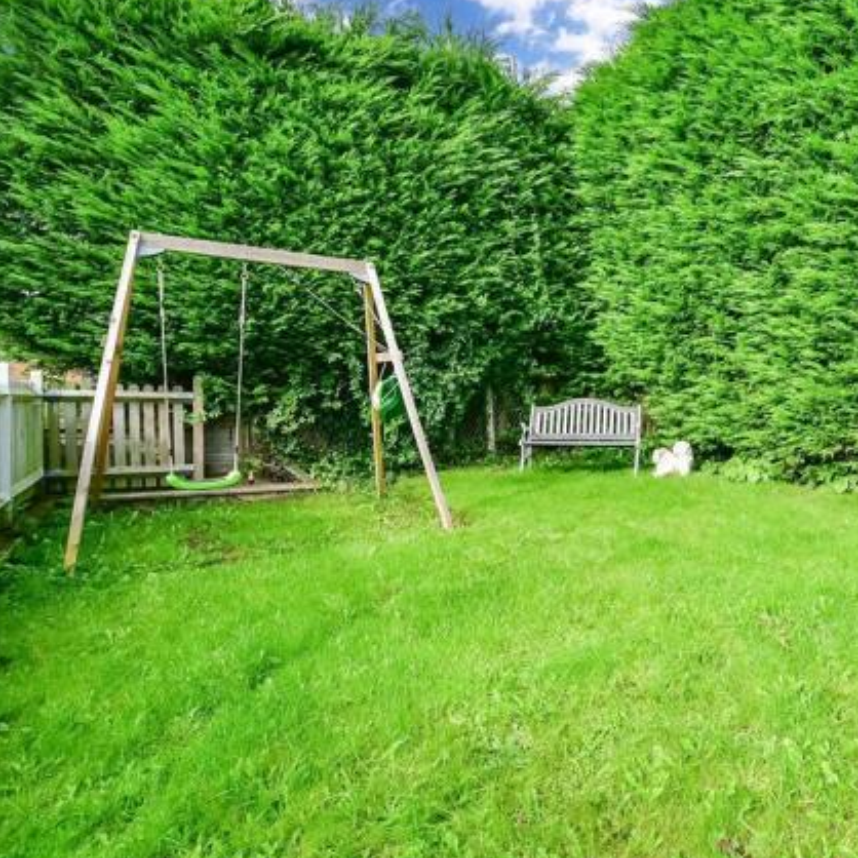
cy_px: 418
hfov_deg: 71.7
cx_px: 599
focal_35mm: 20
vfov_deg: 74.8
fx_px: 561
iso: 160
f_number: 8
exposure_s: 1/200
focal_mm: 10
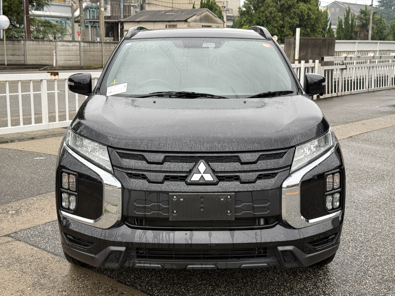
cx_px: 198
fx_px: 548
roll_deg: -0.7
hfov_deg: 39.7
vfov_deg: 30.3
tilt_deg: -10.1
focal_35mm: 48
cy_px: 148
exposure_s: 1/121
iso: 50
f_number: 1.78
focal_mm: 6.76
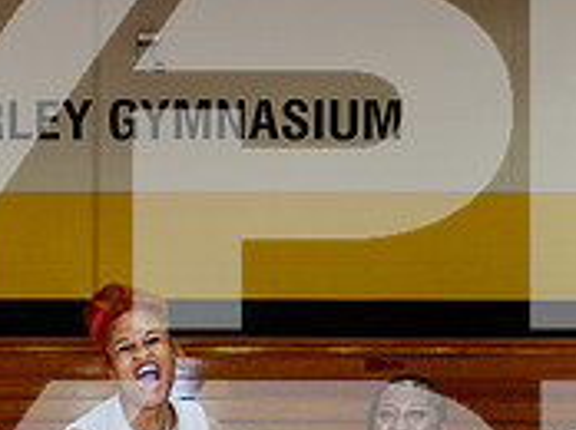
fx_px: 1712
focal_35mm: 103
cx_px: 79
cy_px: 557
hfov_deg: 18.8
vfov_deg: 13.8
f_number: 7.1
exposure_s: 1/125
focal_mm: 32
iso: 800
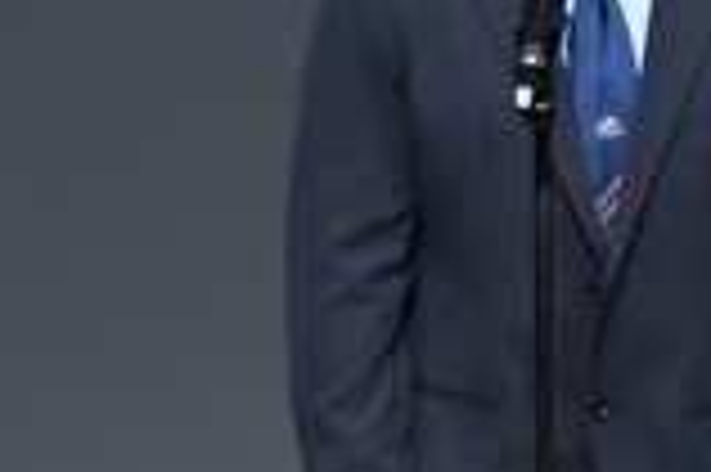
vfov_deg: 0.8
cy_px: 508
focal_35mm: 1691
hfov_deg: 1.2
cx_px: 695
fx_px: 33362
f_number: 5.6
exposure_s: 1/400
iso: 2500
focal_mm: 230
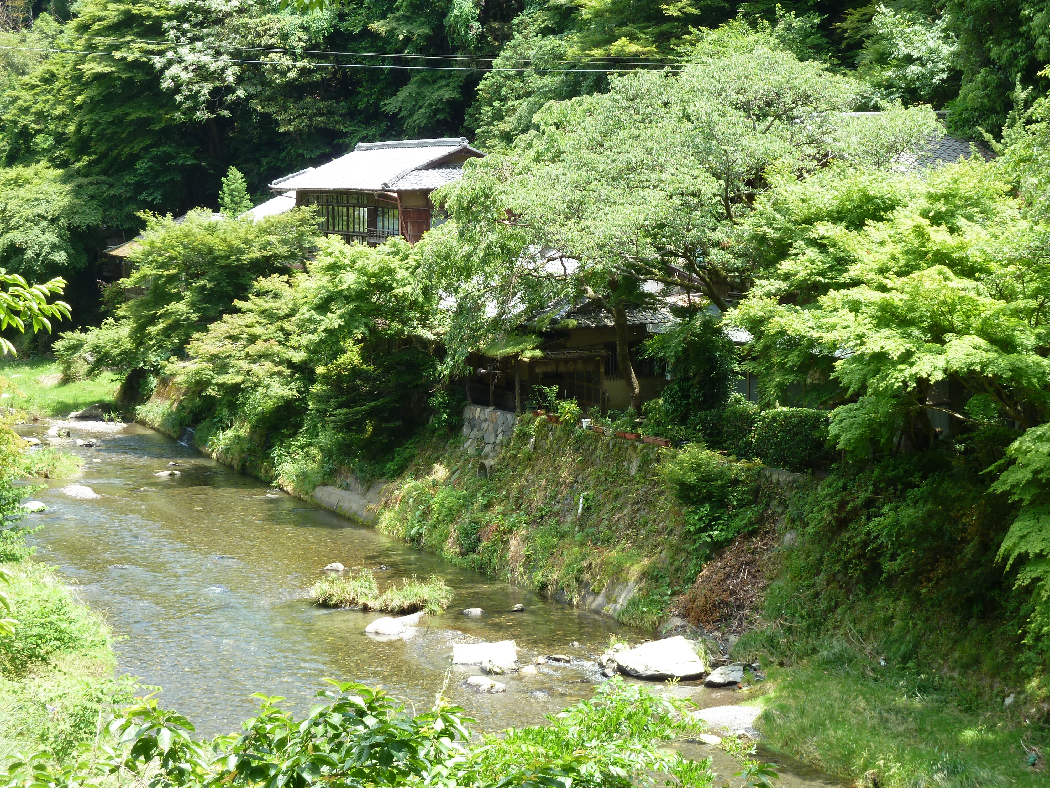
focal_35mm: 78
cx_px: 525
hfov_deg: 25.0
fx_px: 2366
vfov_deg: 18.9
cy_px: 394
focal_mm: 12.8
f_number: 4.2
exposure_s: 1/100
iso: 80
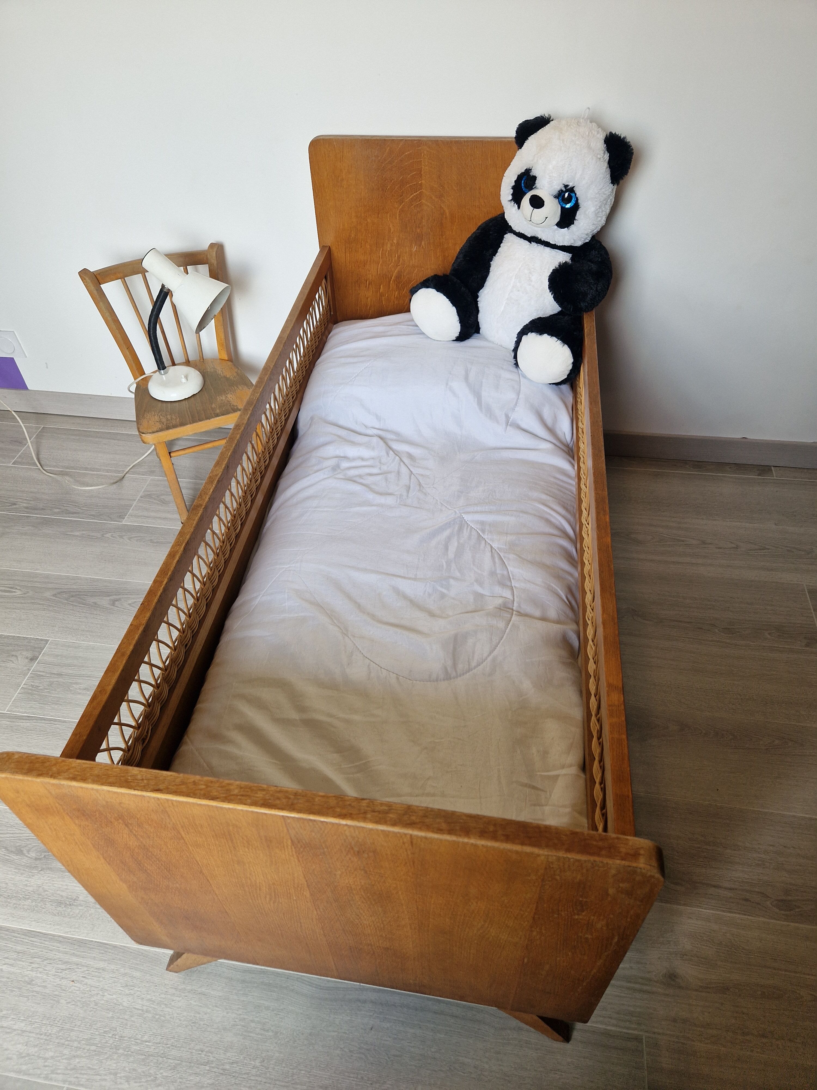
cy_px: 545
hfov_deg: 58.9
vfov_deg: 73.9
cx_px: 408
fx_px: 724
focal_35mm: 23
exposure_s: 1/364
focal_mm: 5.4
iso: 50
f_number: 1.8
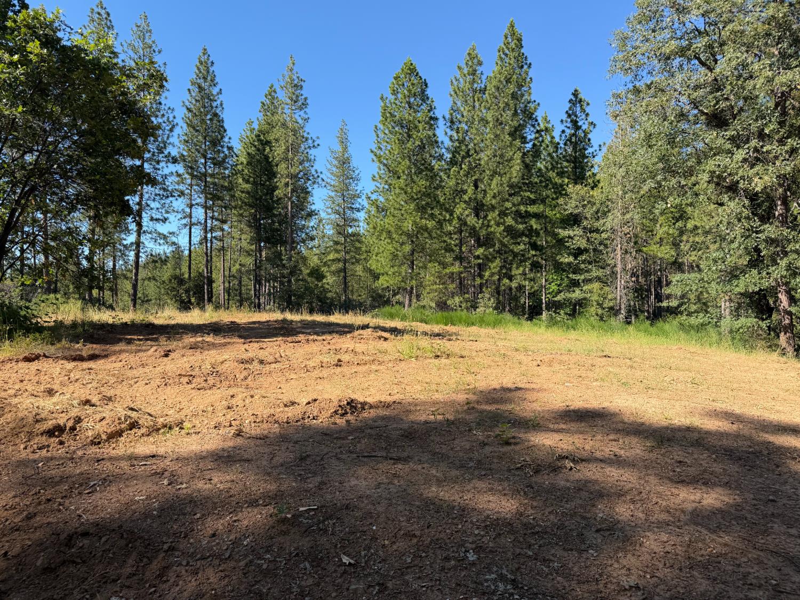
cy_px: 300
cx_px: 400
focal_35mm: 24
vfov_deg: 56.8
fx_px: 555
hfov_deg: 71.6
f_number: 1.78
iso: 80
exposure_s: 1/1689
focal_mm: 6.76
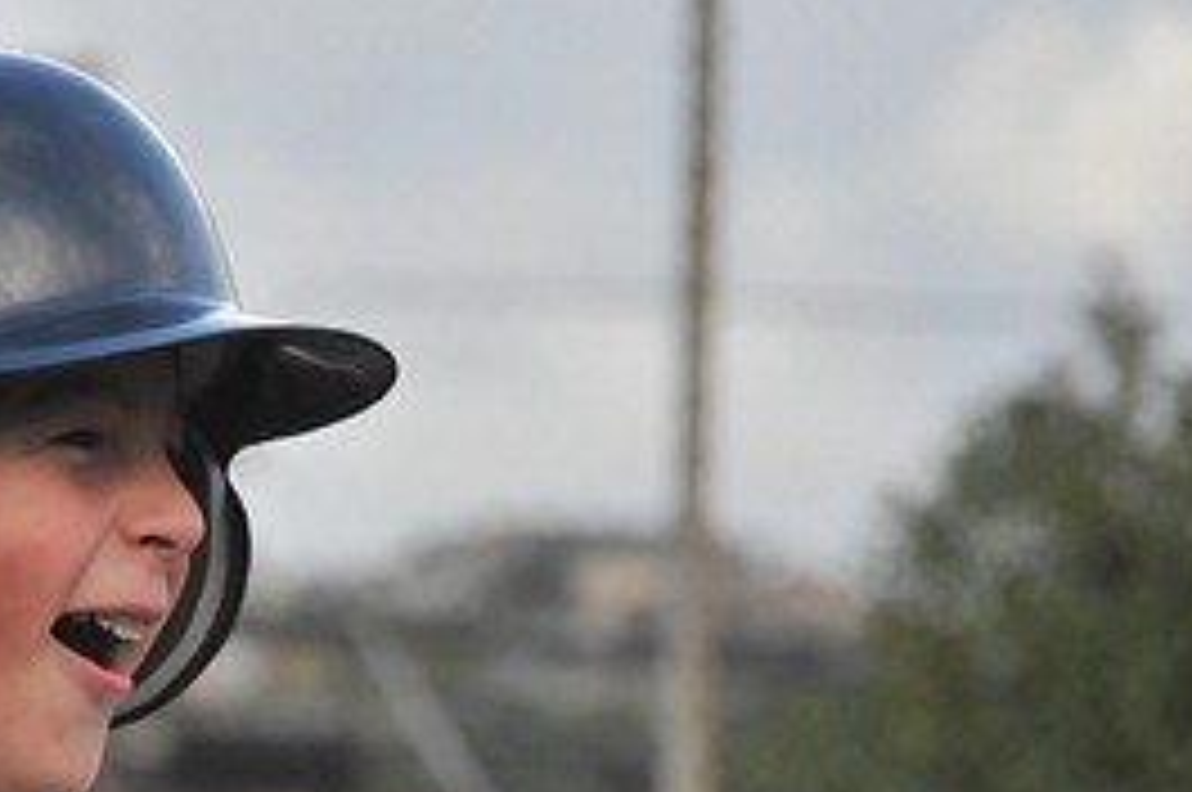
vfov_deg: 2.1
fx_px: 21694
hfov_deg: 3.1
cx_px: 108
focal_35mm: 656
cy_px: 632
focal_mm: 200
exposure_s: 1/250
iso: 800
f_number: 8
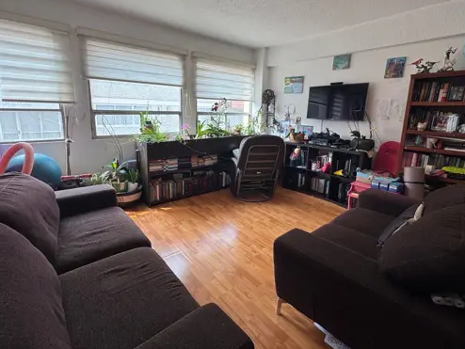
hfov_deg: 91.0
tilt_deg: -10.7
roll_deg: -1.8
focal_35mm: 17
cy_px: 154
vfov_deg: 74.5
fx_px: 228
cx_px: 230
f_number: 2.2
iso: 64
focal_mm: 2.22
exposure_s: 1/120
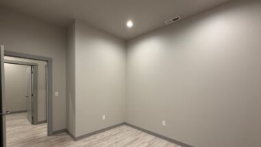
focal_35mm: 16
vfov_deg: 66.3
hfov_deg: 99.4
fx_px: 111
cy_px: 89
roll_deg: -1.0
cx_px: 126
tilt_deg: -2.6
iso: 200
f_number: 2.2
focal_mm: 2.22
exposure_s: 1/60
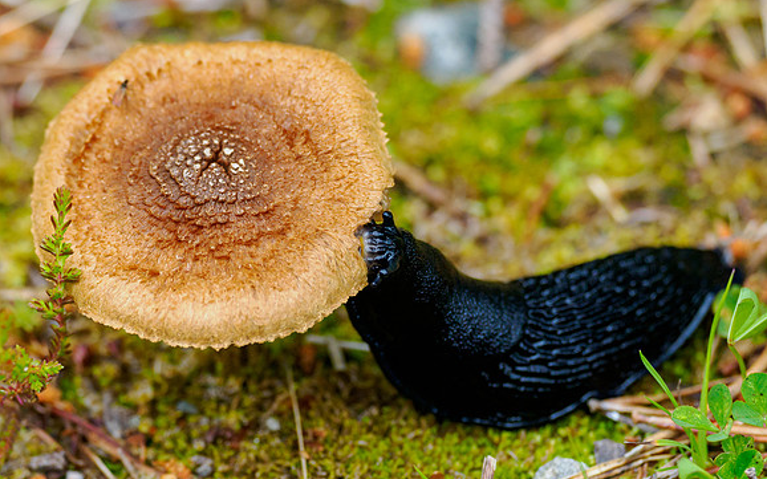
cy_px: 262
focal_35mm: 743
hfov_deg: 2.8
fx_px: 15528
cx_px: 381
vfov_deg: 1.8
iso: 1000
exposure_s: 1/800
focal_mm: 300
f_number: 4
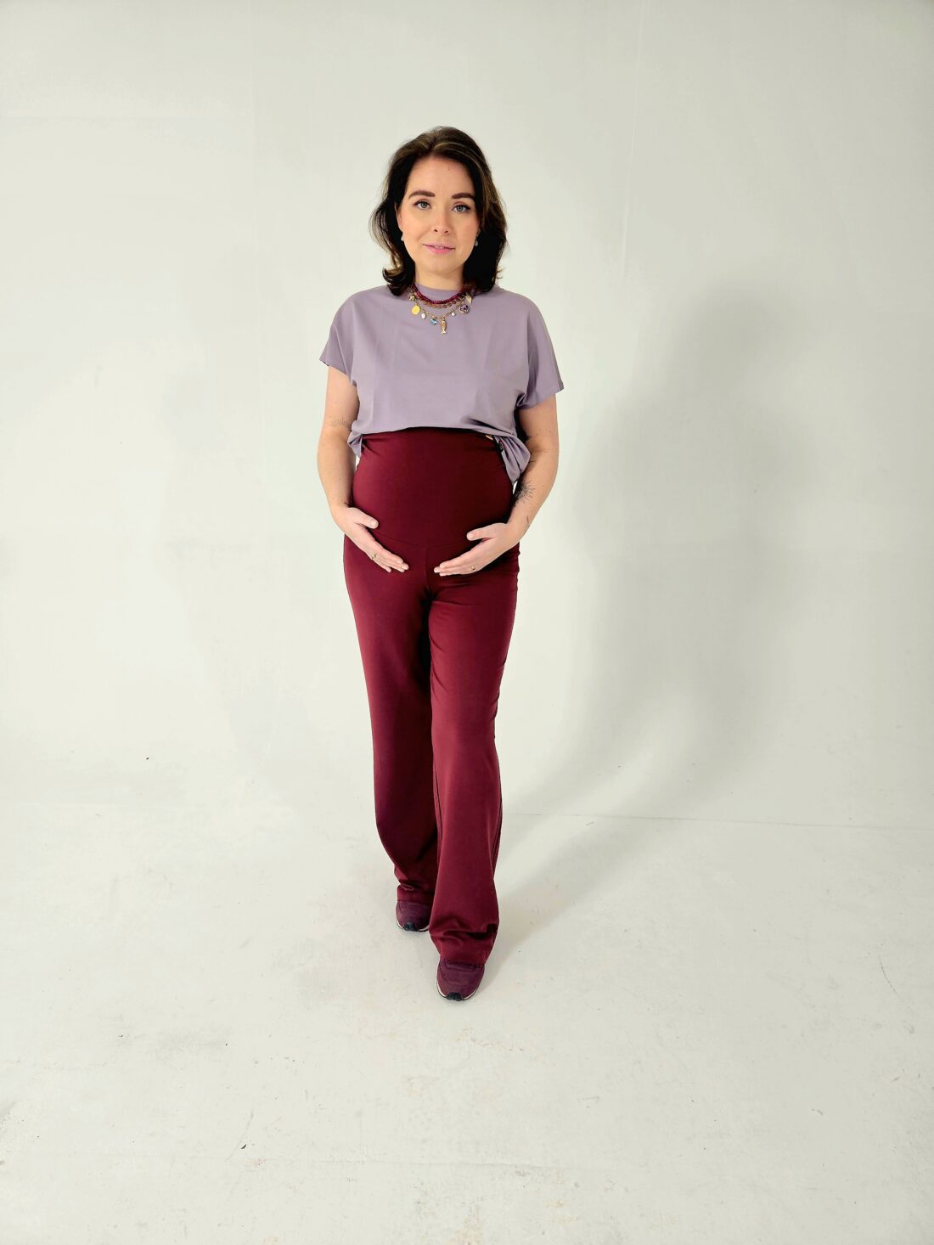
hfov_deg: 58.9
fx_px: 827
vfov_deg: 73.9
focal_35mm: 23
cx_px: 467
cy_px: 622
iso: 100
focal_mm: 5.4
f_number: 1.8
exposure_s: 1/100
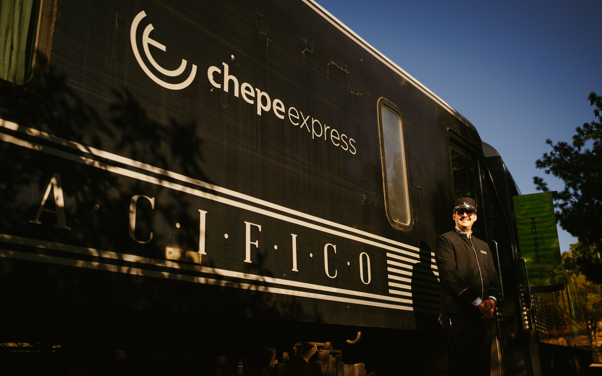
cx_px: 300
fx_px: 591
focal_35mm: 36
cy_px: 189
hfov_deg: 54.0
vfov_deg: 35.3
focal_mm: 35
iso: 100
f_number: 1.4
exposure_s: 1/5000
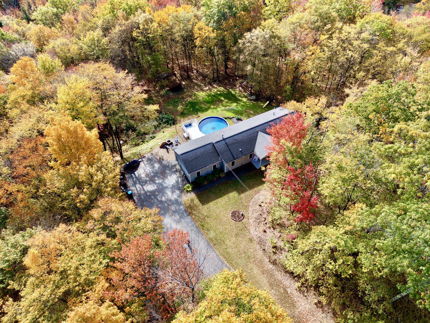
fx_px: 298
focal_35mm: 24
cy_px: 162
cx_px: 215
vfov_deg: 56.8
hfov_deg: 71.6
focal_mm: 8.67
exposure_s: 1/800
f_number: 1.8
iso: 100
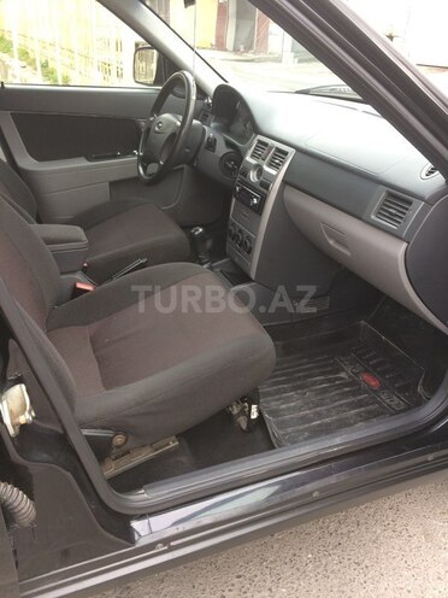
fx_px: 500
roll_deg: -1.7
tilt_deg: -29.2
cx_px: 224
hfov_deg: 48.2
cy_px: 299
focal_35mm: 29
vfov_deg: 61.7
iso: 40
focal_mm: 4.15
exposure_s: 1/33
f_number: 2.2
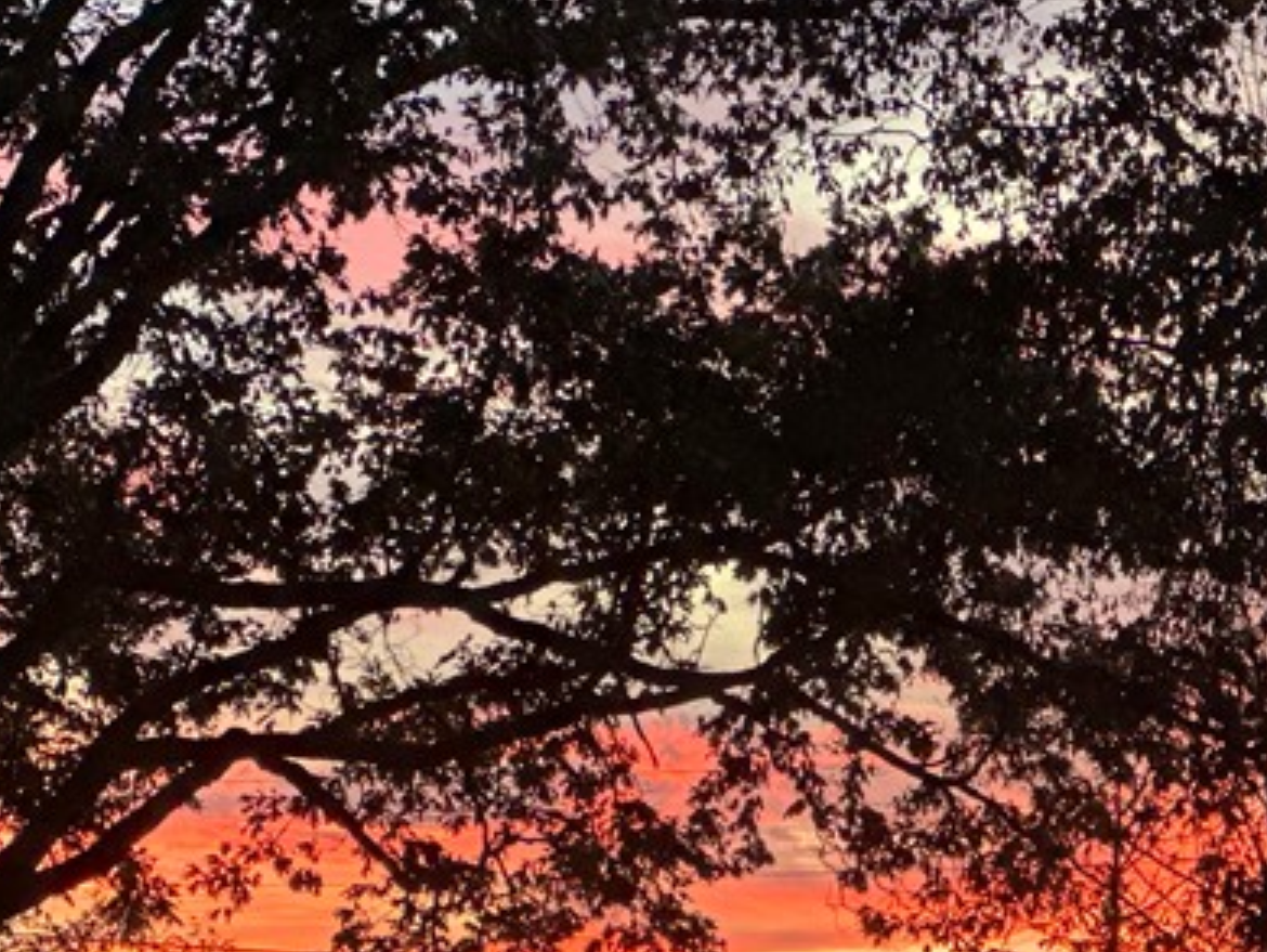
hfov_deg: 9.8
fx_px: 7398
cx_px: 991
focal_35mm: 202
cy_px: 565
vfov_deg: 7.4
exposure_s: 1/25
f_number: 2.8
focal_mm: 9
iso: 400
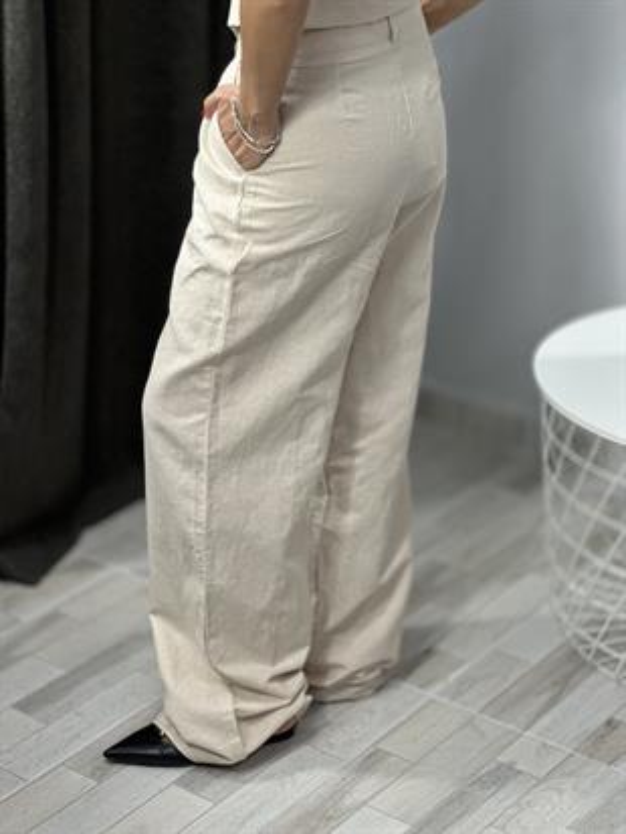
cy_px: 417
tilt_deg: -23.1
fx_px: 1856
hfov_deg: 19.1
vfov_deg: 25.3
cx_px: 313
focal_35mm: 77
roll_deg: -0.5
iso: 200
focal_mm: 9
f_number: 2.8
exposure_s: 1/100
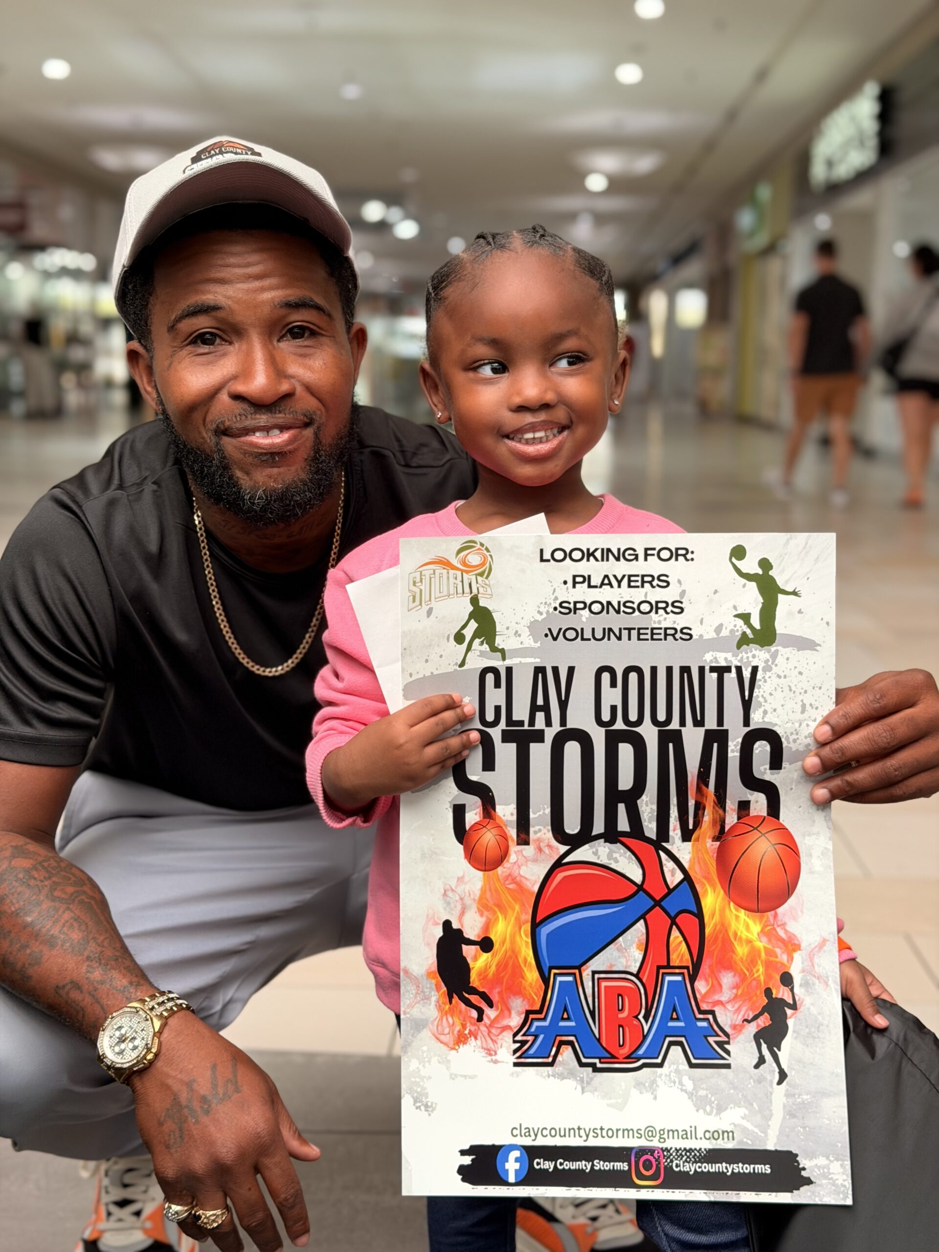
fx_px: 1736
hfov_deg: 30.3
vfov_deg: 39.7
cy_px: 626
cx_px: 470
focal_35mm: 48
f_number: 1.78
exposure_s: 1/120
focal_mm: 6.76
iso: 100
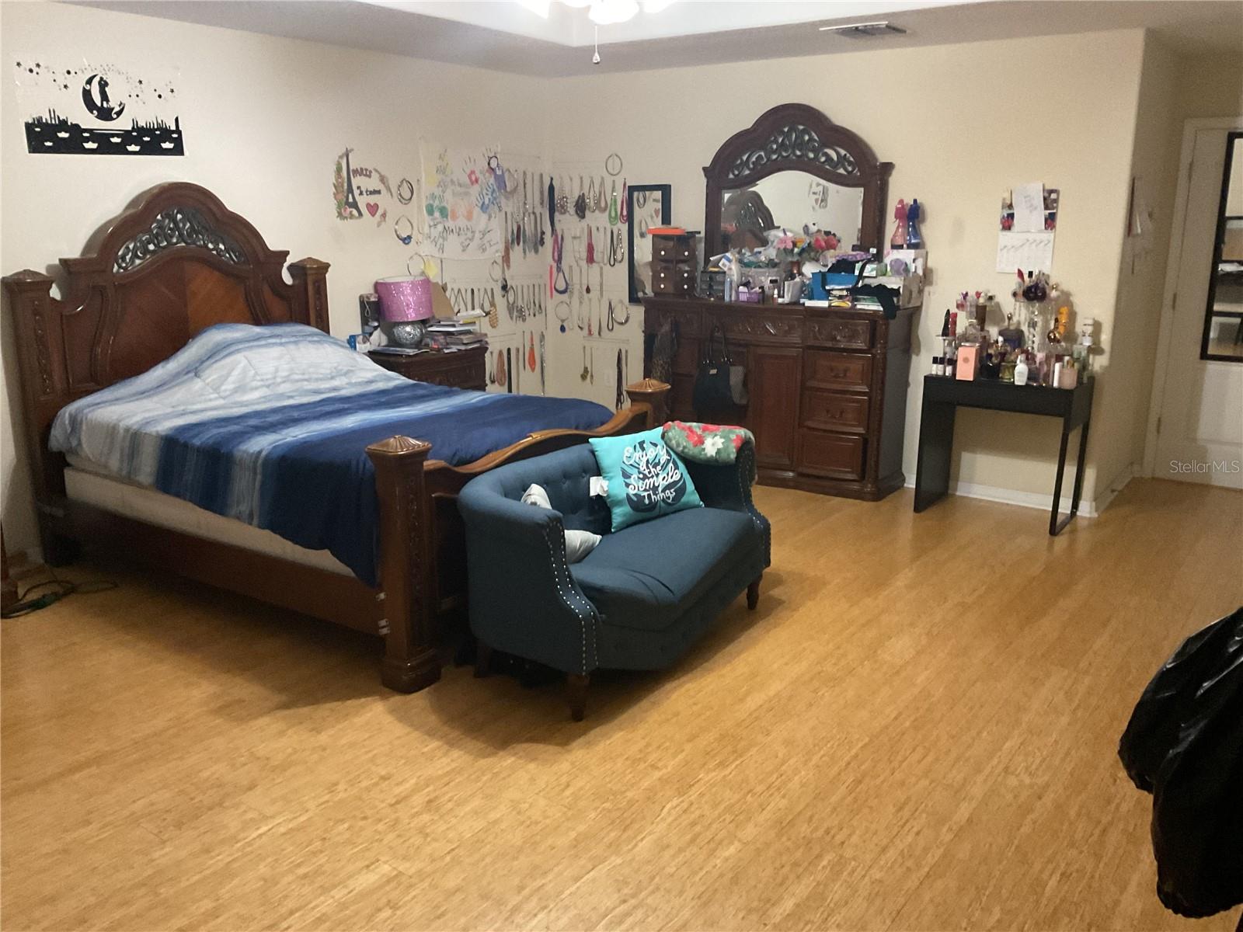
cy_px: 466
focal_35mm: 29
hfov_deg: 61.7
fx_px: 1041
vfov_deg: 48.2
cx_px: 622
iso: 500
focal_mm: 3
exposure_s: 1/30
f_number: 1.8
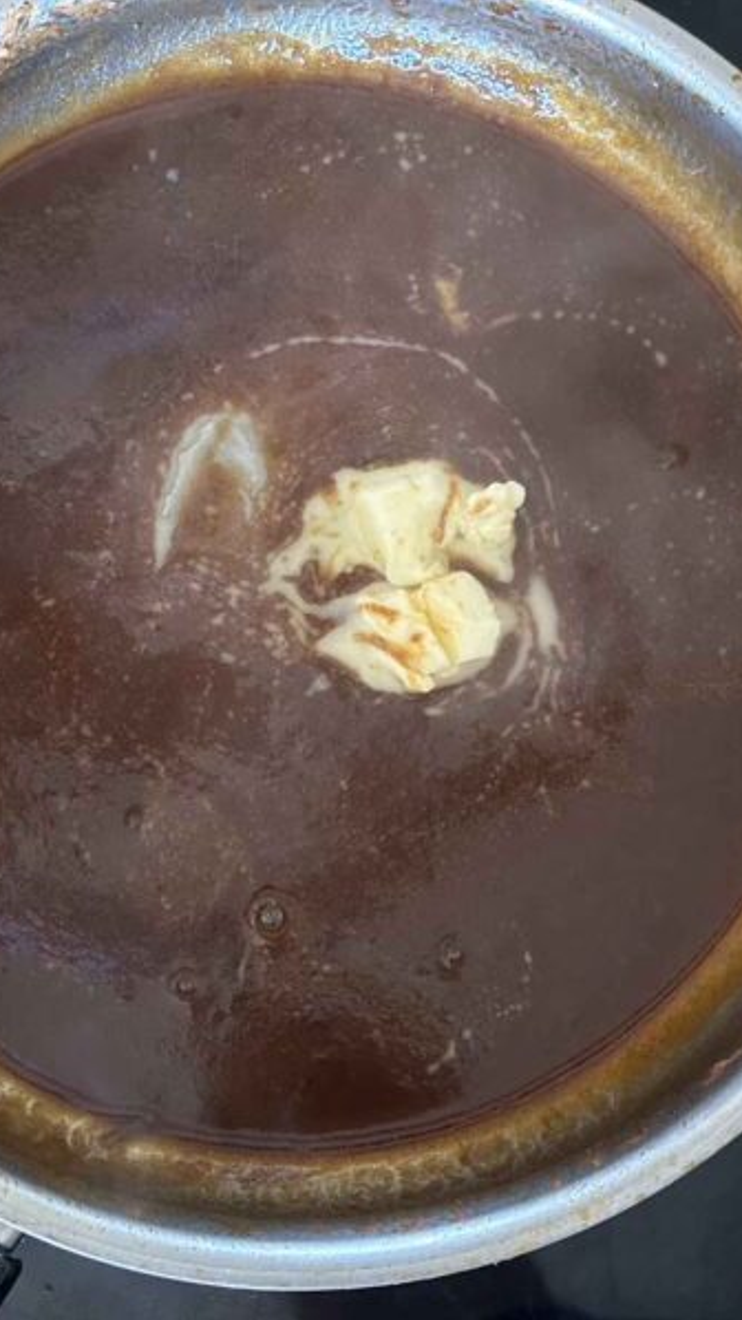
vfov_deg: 30.2
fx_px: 2451
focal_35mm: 70
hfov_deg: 17.2
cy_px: 660
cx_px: 232
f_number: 1.78
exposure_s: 1/32
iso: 500
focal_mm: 6.86
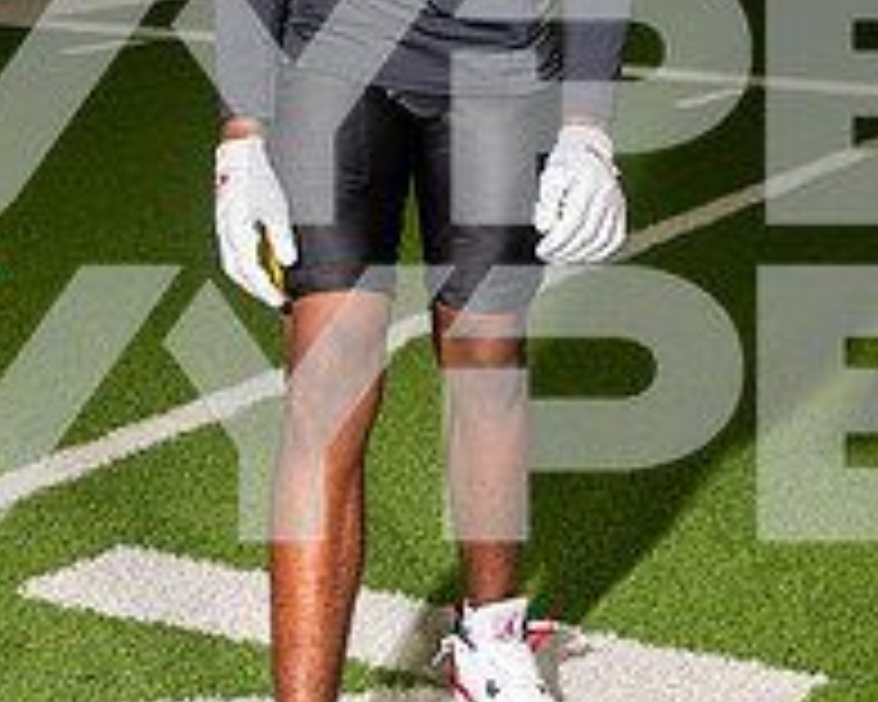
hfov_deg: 18.4
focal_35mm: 104
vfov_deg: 14.7
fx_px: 2702
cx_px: 401
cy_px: 90
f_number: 7.1
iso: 800
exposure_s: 1/320
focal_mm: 48
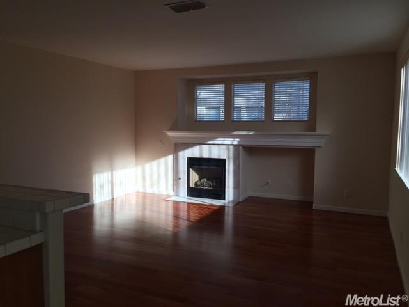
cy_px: 154
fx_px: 343
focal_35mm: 29
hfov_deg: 61.7
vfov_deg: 48.2
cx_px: 204
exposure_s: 1/353
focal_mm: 4.15
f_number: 2.2
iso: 32
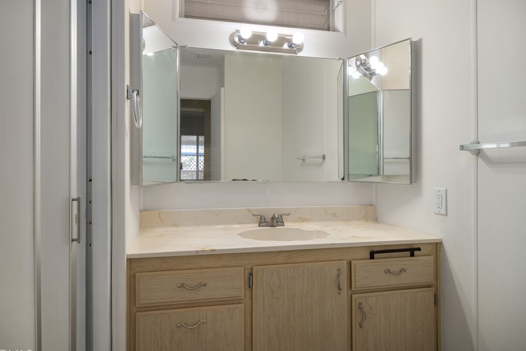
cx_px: 252
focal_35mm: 21
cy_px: 178
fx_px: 307
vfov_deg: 59.5
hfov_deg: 81.2
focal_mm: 20
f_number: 6.3
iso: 200
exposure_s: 1/5
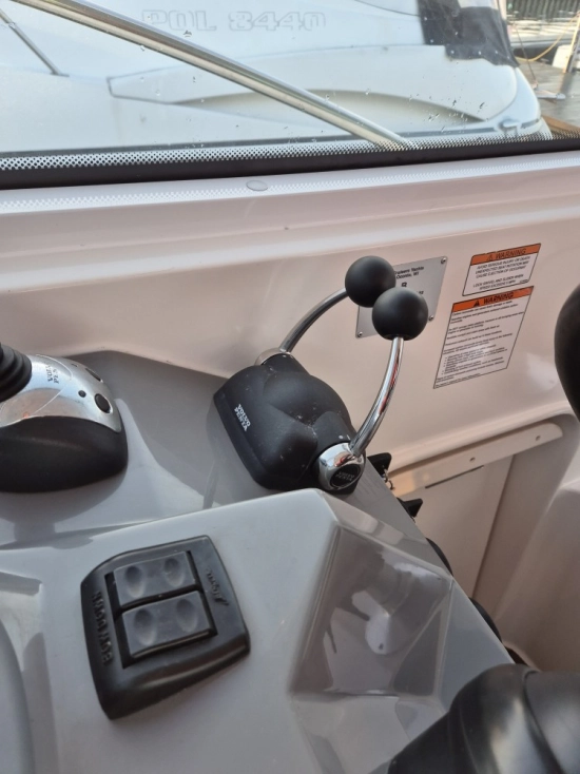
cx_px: 290
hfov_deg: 58.9
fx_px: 514
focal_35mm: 23
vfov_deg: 73.9
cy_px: 387
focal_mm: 5.4
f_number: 1.8
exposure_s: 1/180
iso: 64
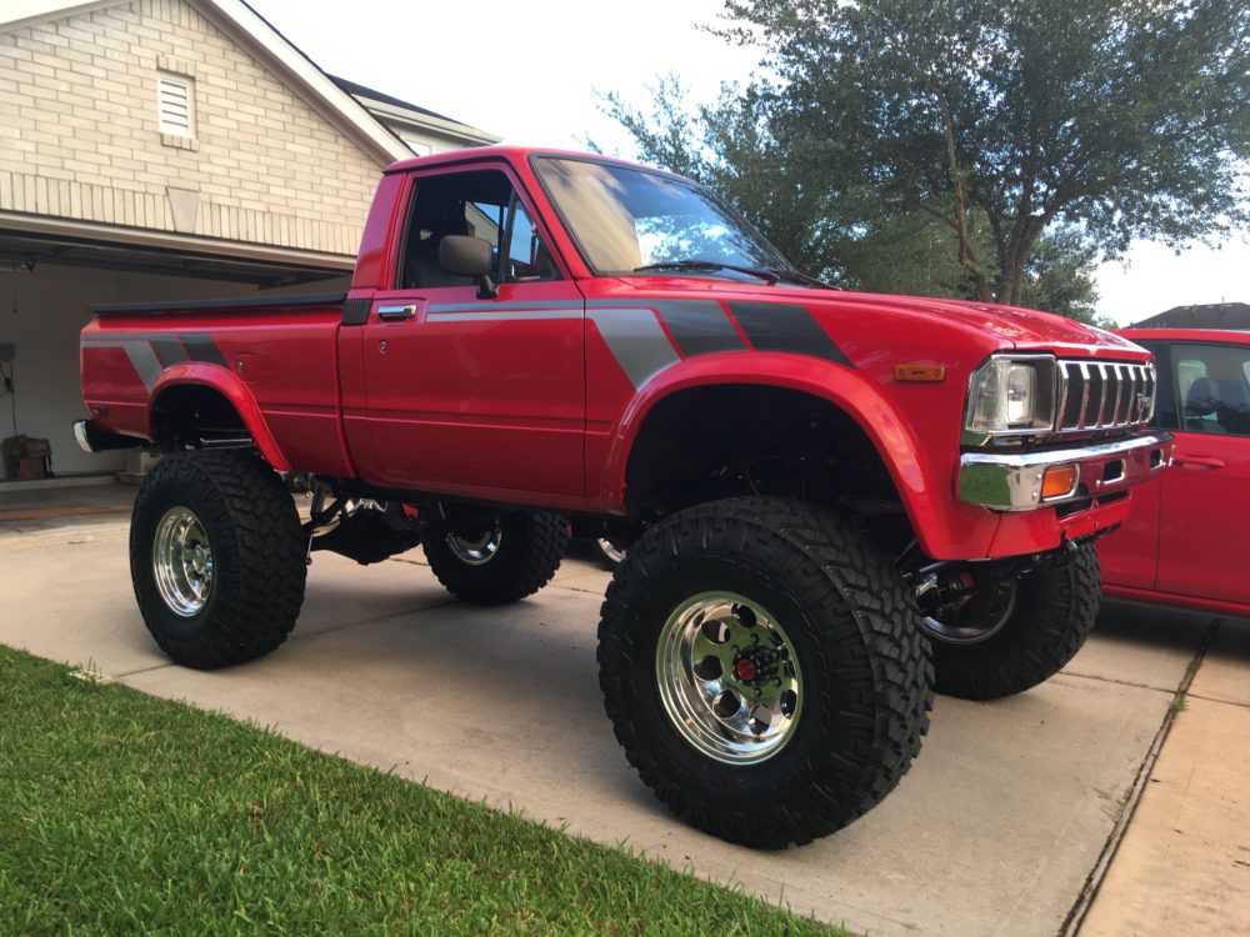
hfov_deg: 61.7
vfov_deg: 48.2
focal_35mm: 29
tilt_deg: -2.8
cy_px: 468
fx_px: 1047
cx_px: 625
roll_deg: -0.1
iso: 25
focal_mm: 4.15
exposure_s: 1/60
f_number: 2.2
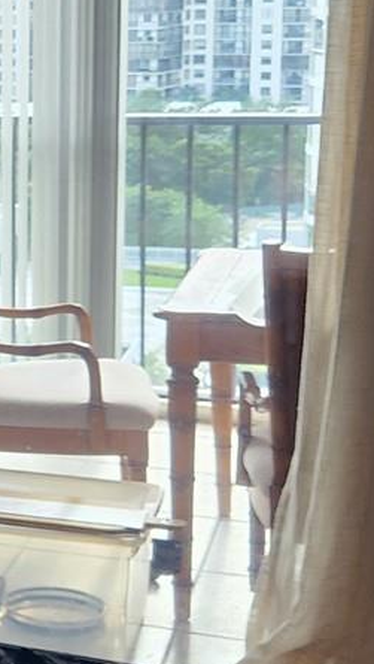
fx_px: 1583
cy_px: 257
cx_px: -396
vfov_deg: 23.6
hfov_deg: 11.9
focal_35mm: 90
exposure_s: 1/120
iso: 320
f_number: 1.8
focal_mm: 5.4
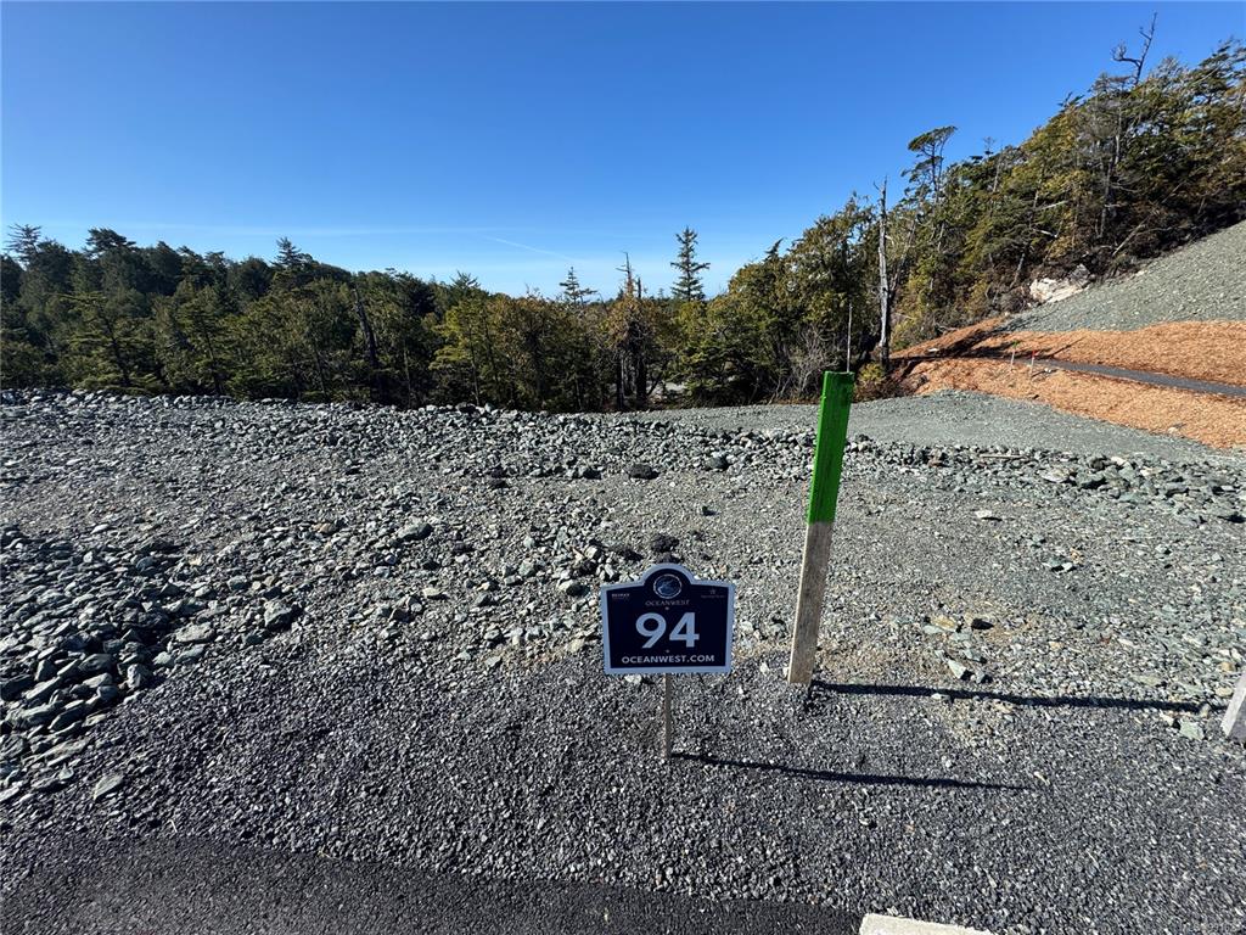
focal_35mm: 14
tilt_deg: -17.9
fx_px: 504
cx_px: 623
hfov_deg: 102.1
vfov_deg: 85.7
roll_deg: +2.1
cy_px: 468
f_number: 2.2
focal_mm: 2.22
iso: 50
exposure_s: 1/968
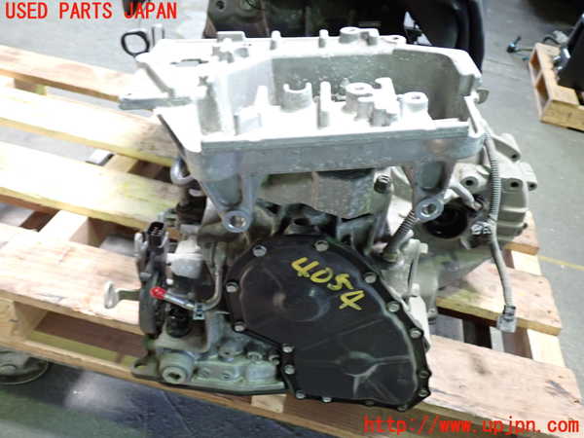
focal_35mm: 30
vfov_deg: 46.8
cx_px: 292
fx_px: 506
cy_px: 219
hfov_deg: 60.0
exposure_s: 1/30
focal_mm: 5.4
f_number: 2.3
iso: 320
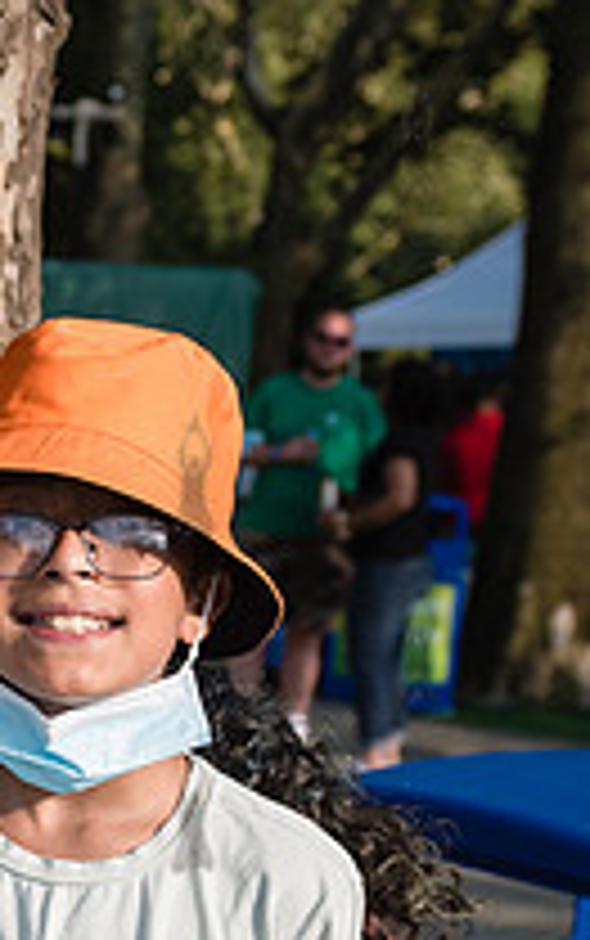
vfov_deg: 19.7
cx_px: -295
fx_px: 2696
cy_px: 643
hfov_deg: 11.9
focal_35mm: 105
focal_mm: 32
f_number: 4
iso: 200
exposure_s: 1/1000
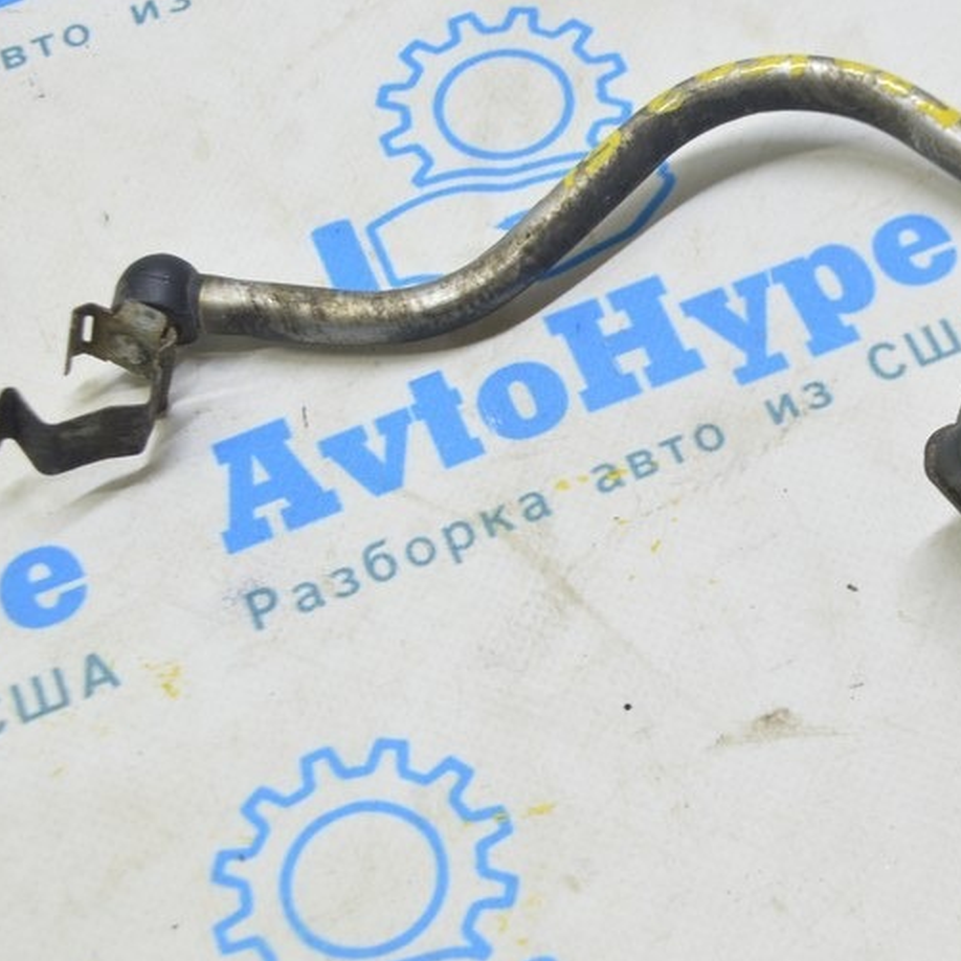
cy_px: 464
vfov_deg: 22.2
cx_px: 804
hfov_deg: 21.8
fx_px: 2450
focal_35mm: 78
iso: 400
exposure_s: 1/20
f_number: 5.6
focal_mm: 30
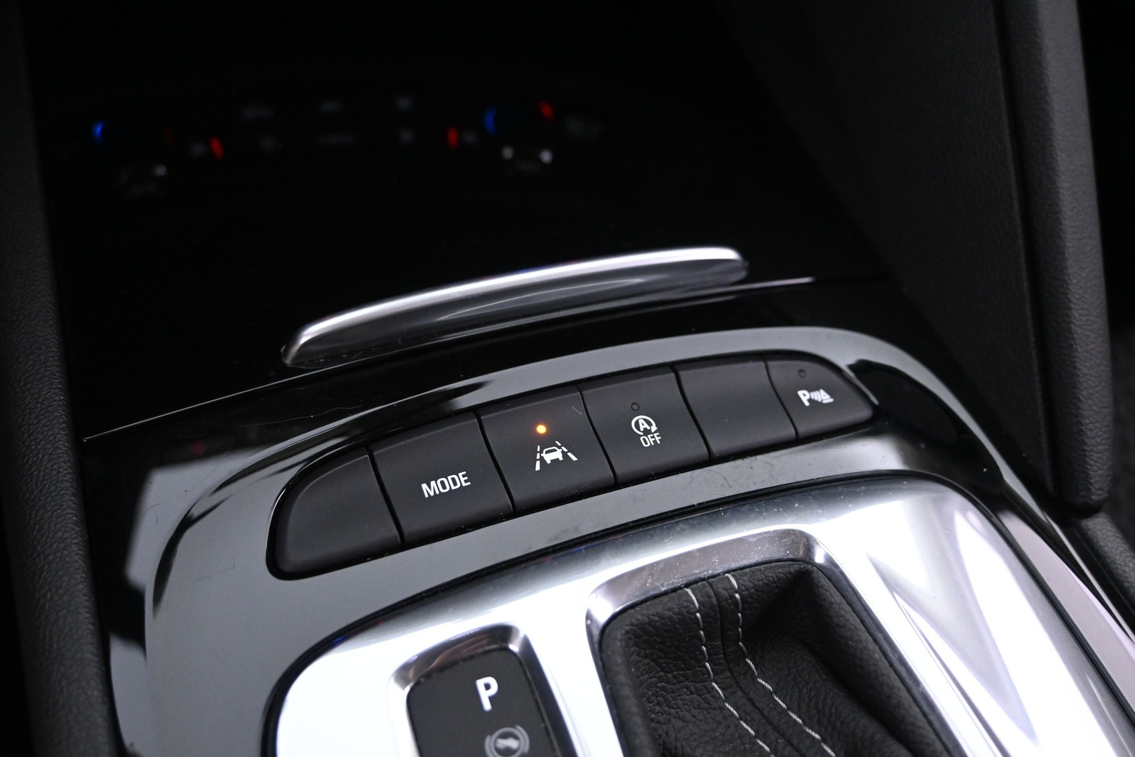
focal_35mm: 30
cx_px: 568
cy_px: 378
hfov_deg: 61.9
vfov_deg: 43.6
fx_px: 946
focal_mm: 20
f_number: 3.8
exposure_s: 1/25
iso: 3200
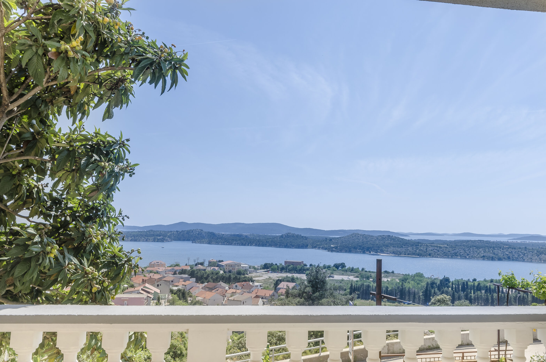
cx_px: 273
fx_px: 454
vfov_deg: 43.4
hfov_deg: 62.0
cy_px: 181
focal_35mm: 30
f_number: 14
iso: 100
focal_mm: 20
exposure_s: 1/200
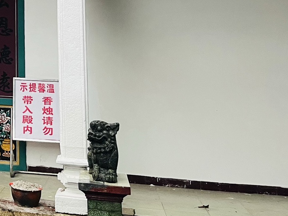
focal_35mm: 73
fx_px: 607
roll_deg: -2.9
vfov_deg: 18.9
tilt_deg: +11.3
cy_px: -51
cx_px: -110
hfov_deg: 23.0
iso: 125
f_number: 1.6
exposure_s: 1/60
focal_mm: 5.1
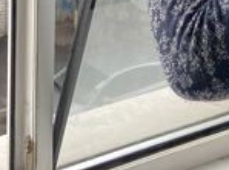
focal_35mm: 126
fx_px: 832
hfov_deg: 15.5
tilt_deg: -8.8
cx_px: 15
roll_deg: +0.0
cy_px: -170
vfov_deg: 10.7
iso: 80
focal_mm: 4.25
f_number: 1.8
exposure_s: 1/121
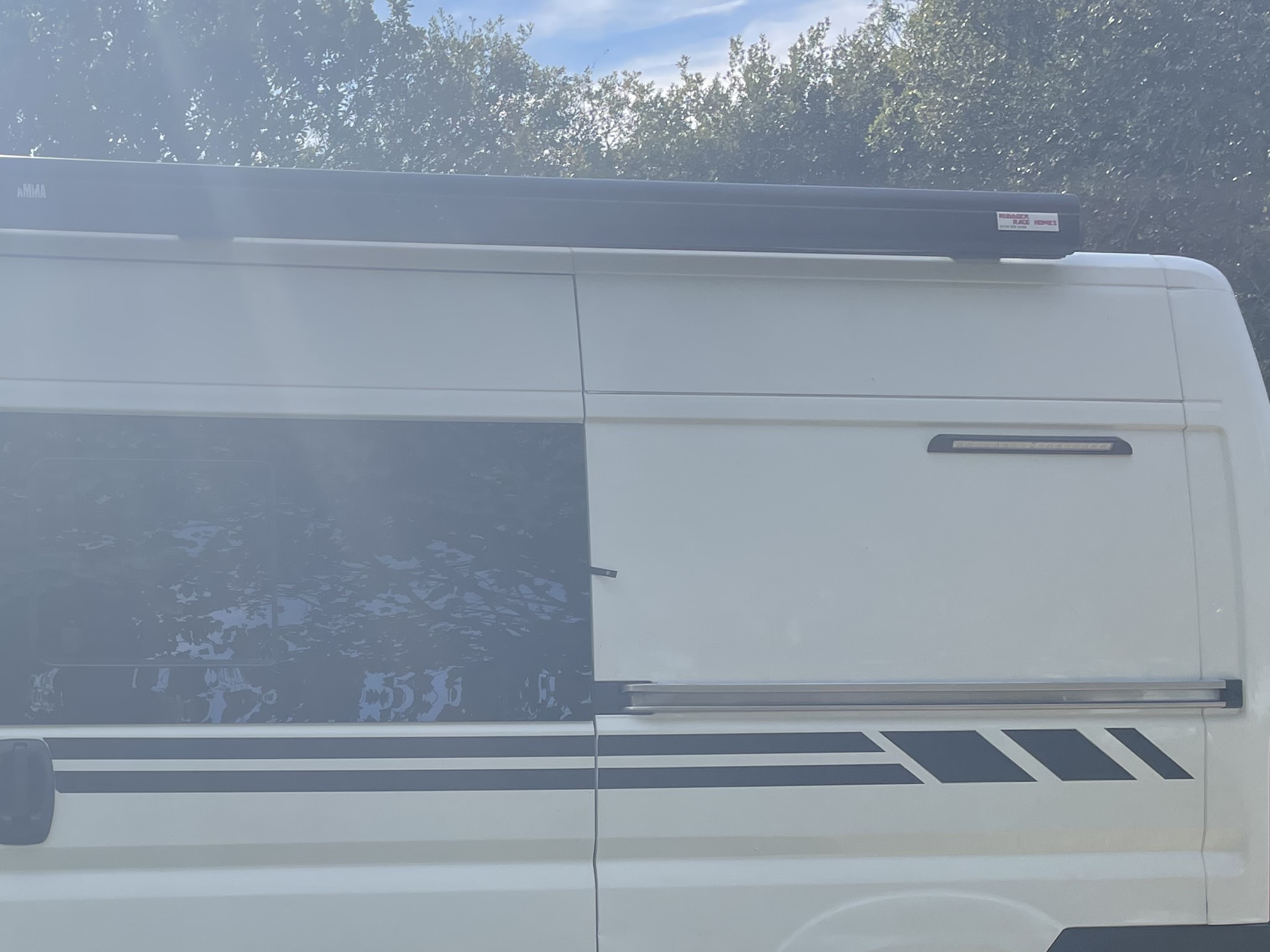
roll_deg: +2.3
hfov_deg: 35.5
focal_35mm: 52
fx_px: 1908
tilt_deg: -7.3
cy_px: 741
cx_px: 236
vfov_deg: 27.6
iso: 50
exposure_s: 1/2451
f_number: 1.6
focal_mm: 4.2
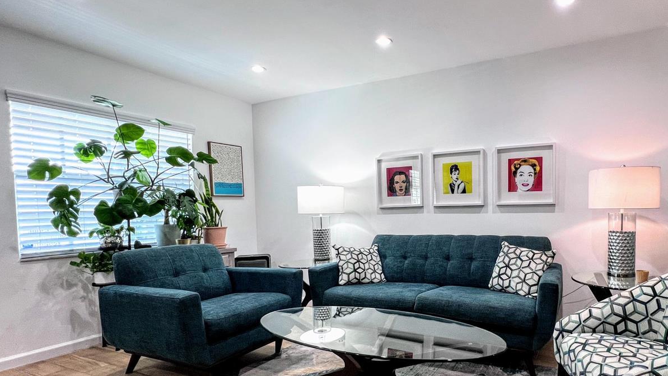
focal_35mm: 19
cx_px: 435
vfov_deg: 57.8
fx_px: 337
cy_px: 228
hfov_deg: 87.0
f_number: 1.8
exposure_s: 1/120
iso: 125
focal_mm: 1.57
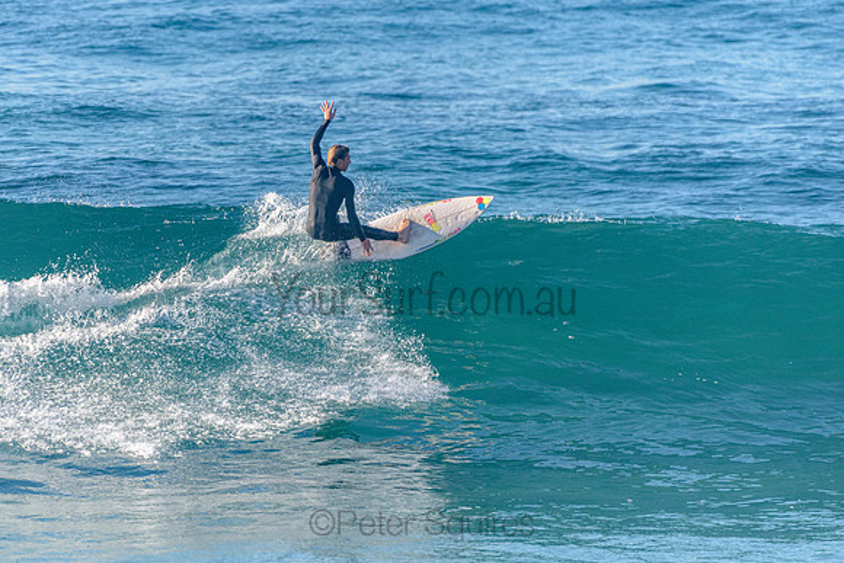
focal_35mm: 611
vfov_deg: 2.3
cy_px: 268
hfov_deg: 3.4
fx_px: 14327
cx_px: 328
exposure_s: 1/2000
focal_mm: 500
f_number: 5.6
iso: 400
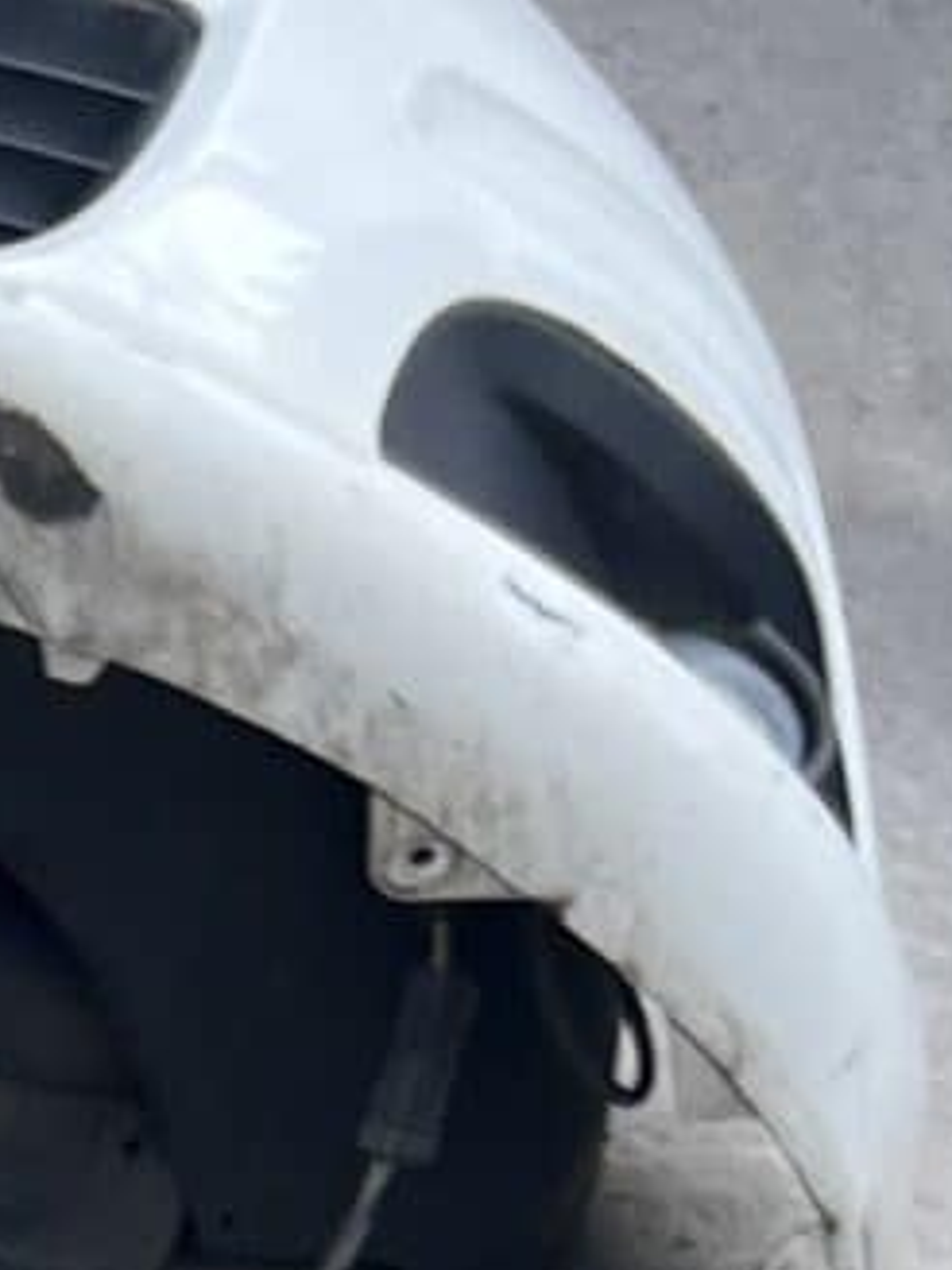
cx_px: -1409
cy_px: 3527
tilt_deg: -37.1
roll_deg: -1.3
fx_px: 7444
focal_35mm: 203
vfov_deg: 8.5
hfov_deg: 6.9
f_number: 1.6
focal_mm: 5.1
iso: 50
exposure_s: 1/1117
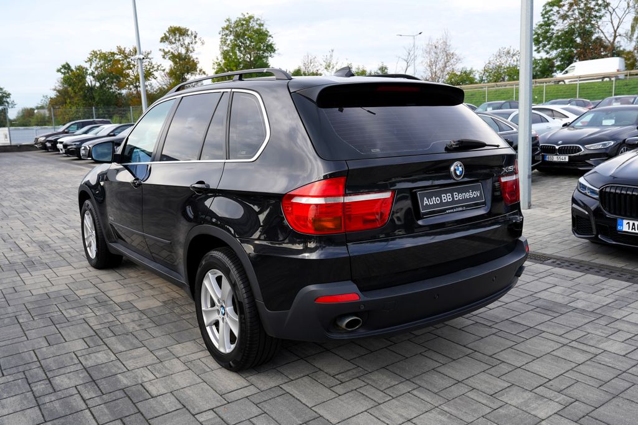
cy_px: 212
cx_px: 319
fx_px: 532
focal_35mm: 30
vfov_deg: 43.6
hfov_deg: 61.9
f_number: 5.6
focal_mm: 30
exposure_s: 1/125
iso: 100
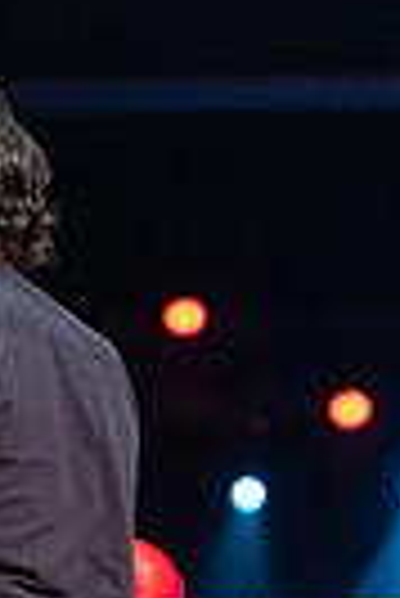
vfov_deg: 7.2
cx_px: -207
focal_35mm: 284
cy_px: 800
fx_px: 4721
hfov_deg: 4.8
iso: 4000
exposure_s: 1/1000
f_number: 2.8
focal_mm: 84
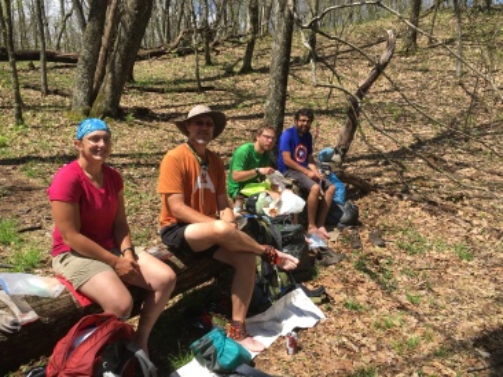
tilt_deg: -5.4
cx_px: 252
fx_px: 421
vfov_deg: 48.2
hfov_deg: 61.7
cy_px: 188
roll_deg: -2.9
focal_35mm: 29
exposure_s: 1/884
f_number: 2.2
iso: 25
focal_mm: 4.15
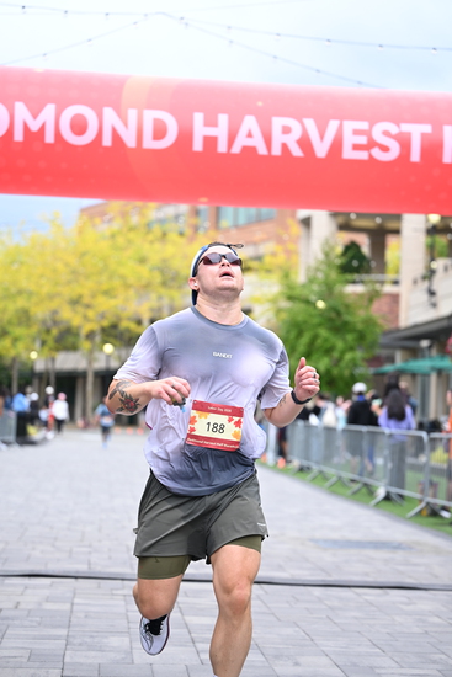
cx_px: 226
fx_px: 1449
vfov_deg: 26.3
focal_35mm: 77
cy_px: 338
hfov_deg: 17.7
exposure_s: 1/1600
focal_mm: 77
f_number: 2.8
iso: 640
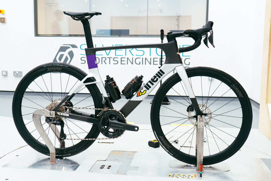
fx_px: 309
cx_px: 136
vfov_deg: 32.6
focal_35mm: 41
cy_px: 90
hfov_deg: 47.4
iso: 1600
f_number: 4.5
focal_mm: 41
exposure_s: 1/200
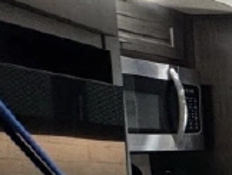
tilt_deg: -8.8
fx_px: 463
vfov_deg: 20.1
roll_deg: -4.0
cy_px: 205
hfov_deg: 15.1
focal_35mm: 69
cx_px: 560
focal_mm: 2.22
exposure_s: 1/99
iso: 160
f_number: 2.2
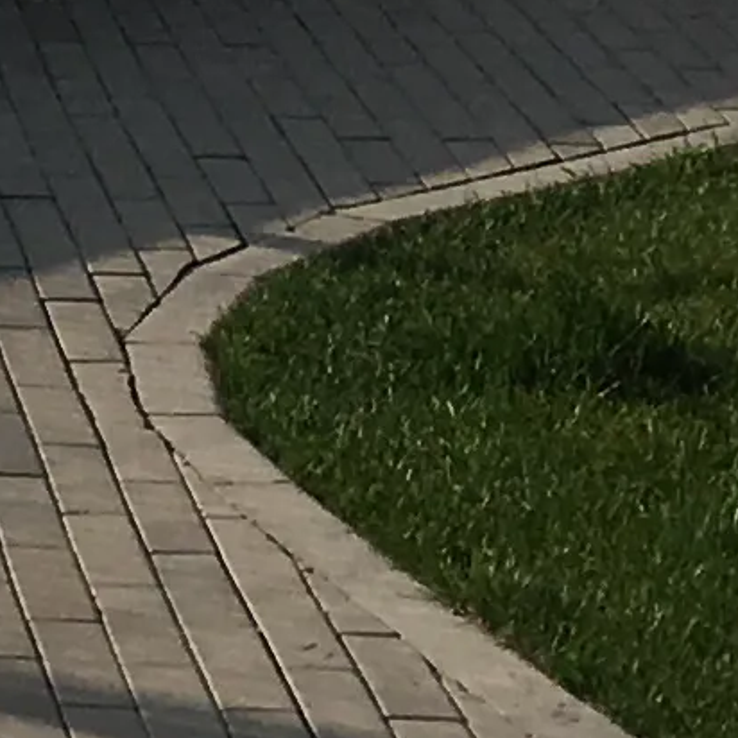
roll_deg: -0.7
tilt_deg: +5.0
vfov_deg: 6.6
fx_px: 6054
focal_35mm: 251
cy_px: -1078
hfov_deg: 6.8
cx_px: -625
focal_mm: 4.15
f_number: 2.2
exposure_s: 1/1789
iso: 25
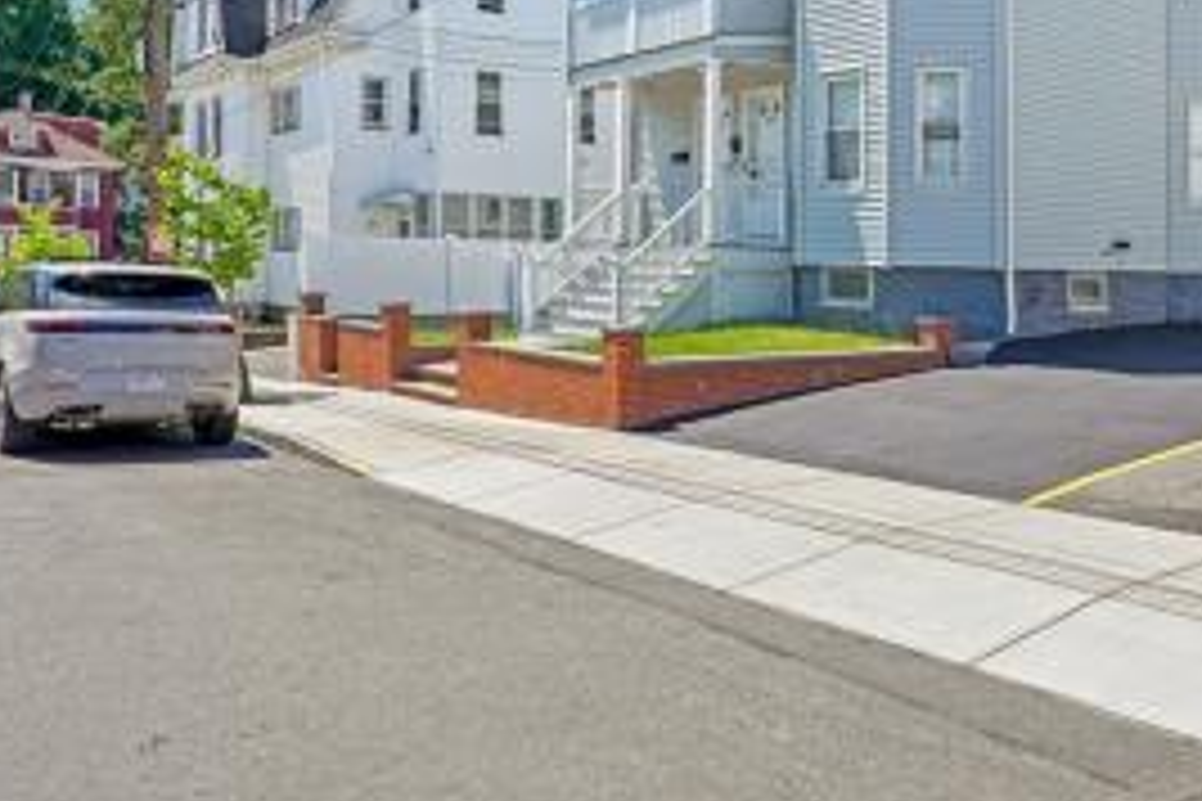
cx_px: 736
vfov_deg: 39.3
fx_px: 1068
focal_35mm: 32
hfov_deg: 58.1
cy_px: 144
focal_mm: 19
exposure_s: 1/250
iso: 100
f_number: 8
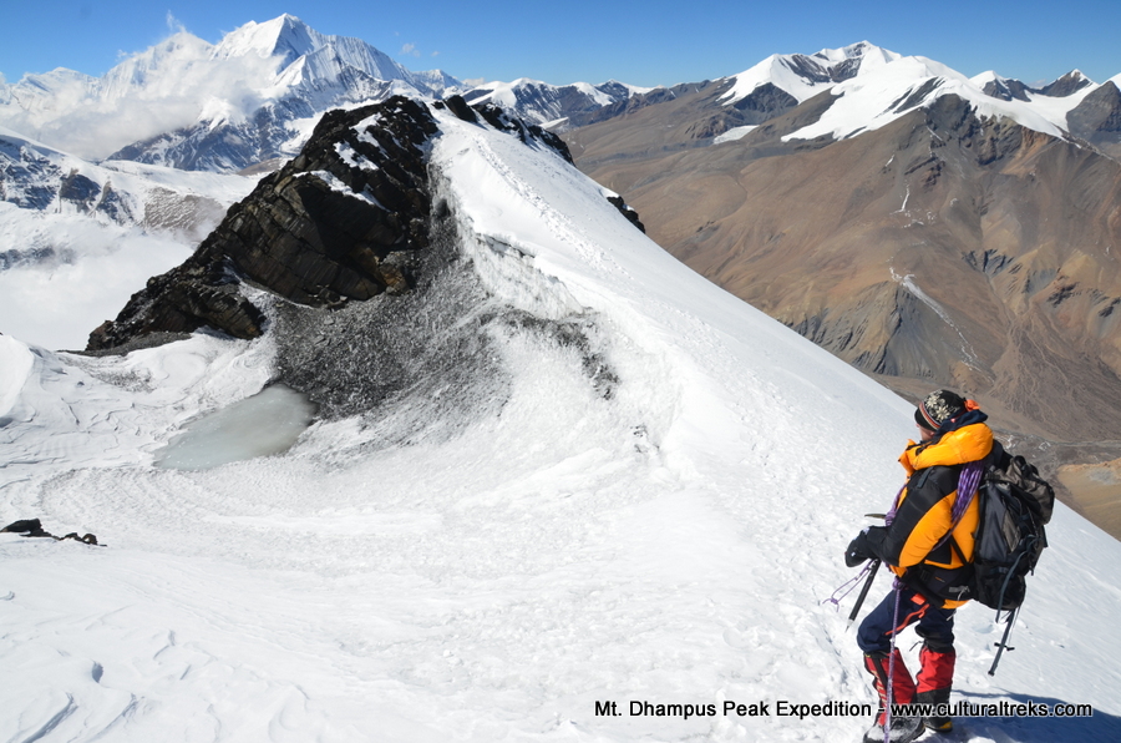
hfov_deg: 67.5
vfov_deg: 47.7
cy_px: 372
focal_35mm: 27
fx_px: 839
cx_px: 560
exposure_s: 1/500
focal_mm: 18
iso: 200
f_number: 11
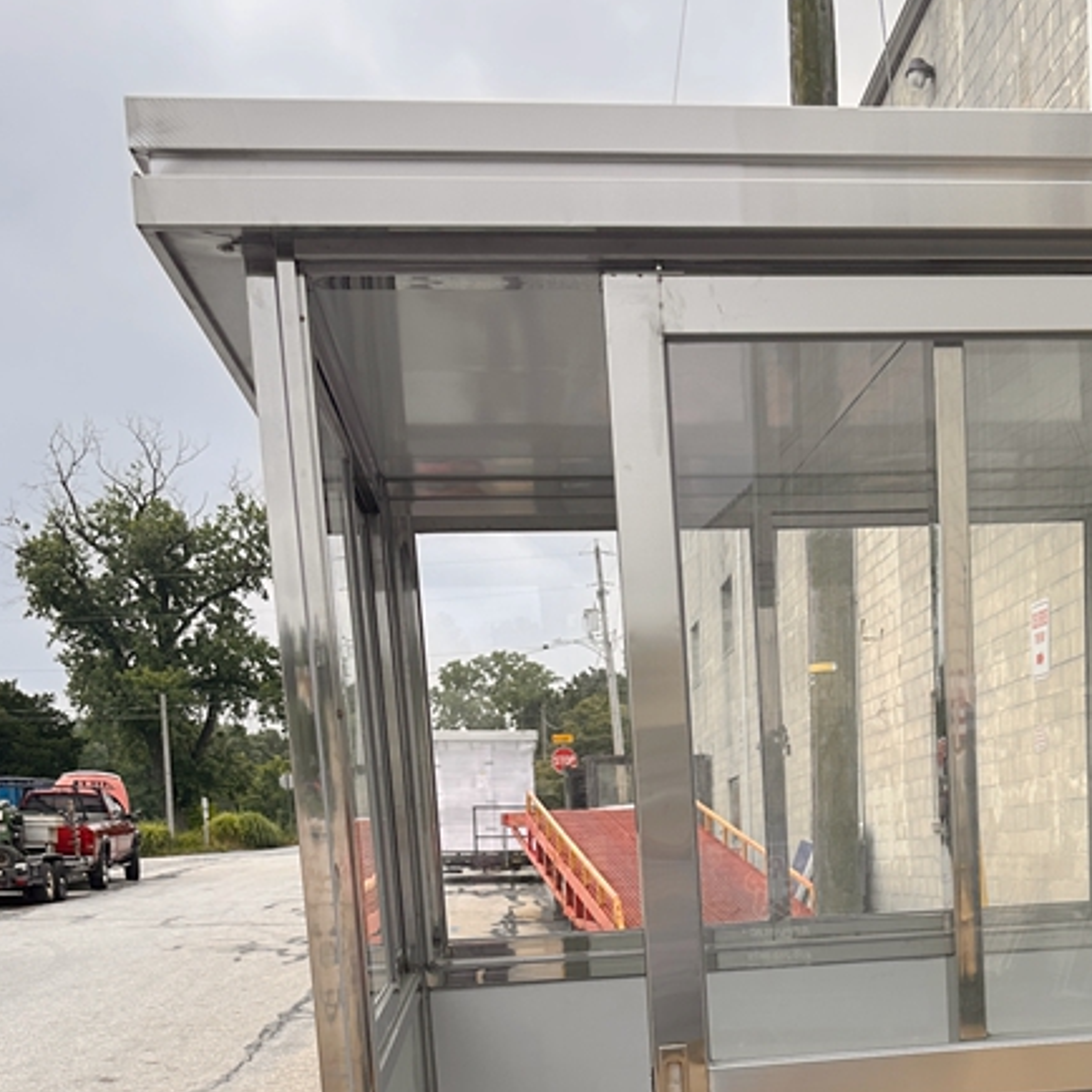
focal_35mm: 50
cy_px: 1027
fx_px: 1785
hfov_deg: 33.2
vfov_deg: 32.0
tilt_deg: -4.4
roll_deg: +1.0
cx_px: 843
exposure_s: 1/2882
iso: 80
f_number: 1.78
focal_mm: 6.86
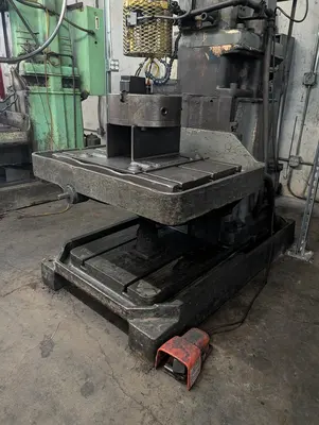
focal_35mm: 24
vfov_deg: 71.5
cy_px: 212
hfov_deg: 56.9
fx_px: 294
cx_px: 160
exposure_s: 1/120
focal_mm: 6.9
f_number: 1.68
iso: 2596
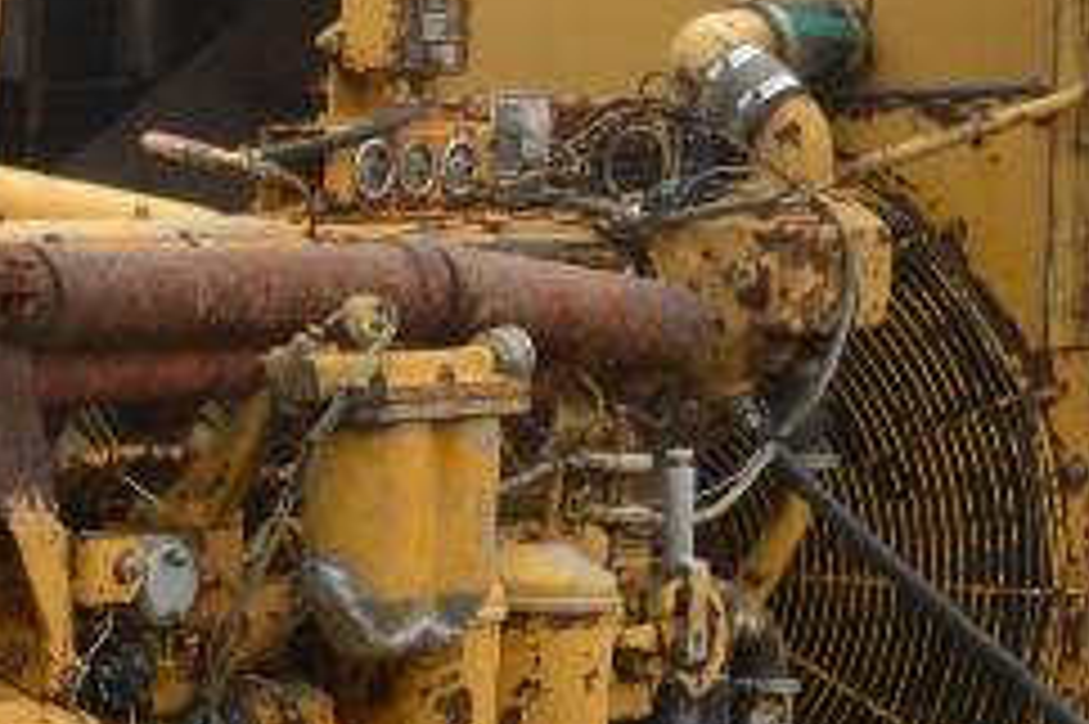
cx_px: -688
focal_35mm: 186
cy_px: 956
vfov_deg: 7.3
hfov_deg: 10.6
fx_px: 5622
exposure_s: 1/125
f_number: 5.6
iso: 160
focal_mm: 30
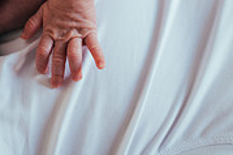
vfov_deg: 8.3
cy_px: -73
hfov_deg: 12.7
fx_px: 1048
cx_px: 61
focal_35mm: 162
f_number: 2.8
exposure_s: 1/160
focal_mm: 50
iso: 1250
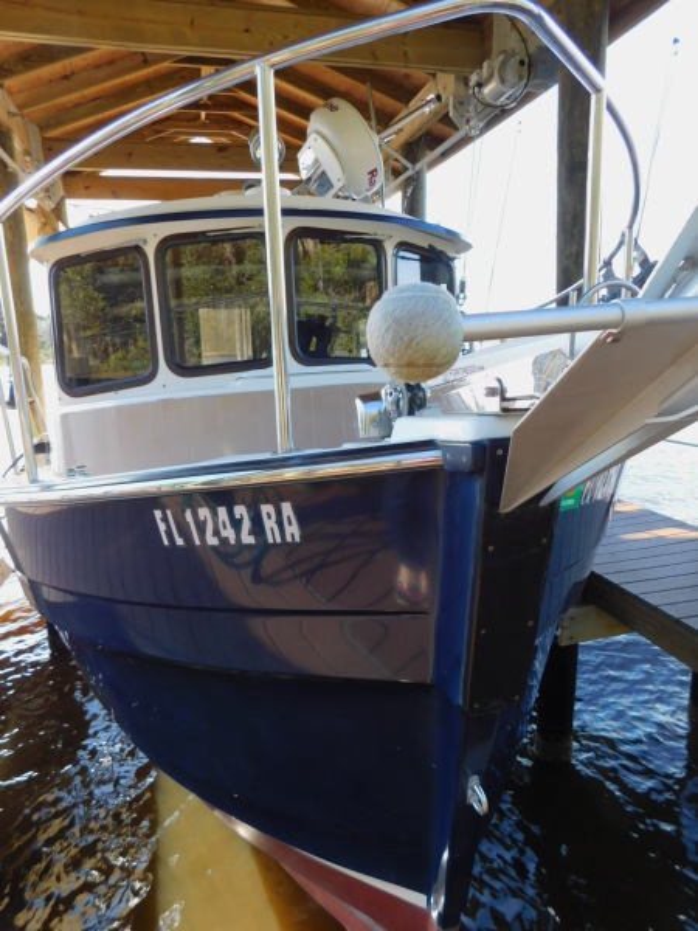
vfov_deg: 73.9
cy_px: 466
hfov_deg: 58.9
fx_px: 618
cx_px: 349
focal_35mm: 23
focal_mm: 4
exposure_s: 1/200
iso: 125
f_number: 3
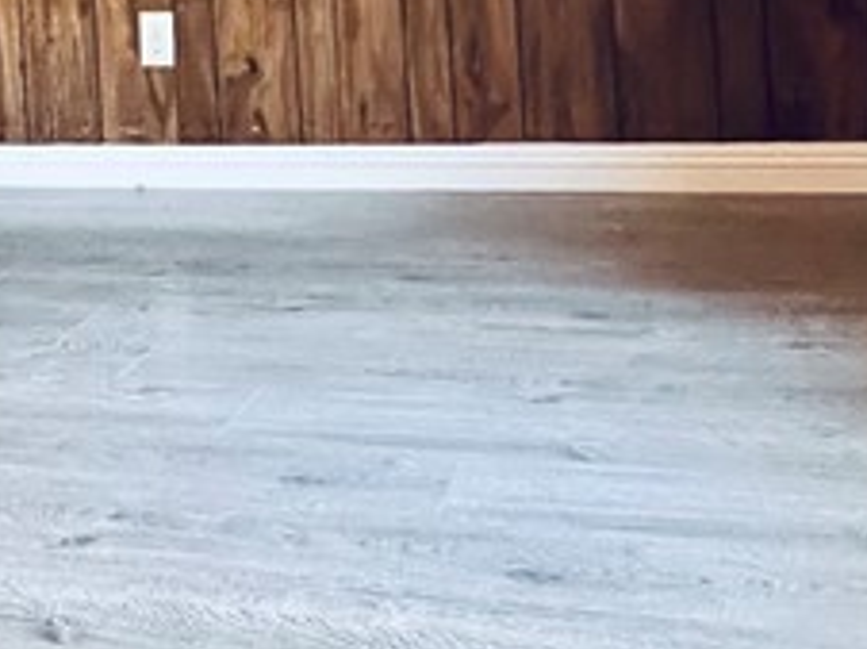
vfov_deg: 22.9
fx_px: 1476
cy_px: -108
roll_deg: +3.2
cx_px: 88
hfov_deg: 31.2
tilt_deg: +1.1
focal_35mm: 59
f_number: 1.8
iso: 640
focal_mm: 1.57
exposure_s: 1/60
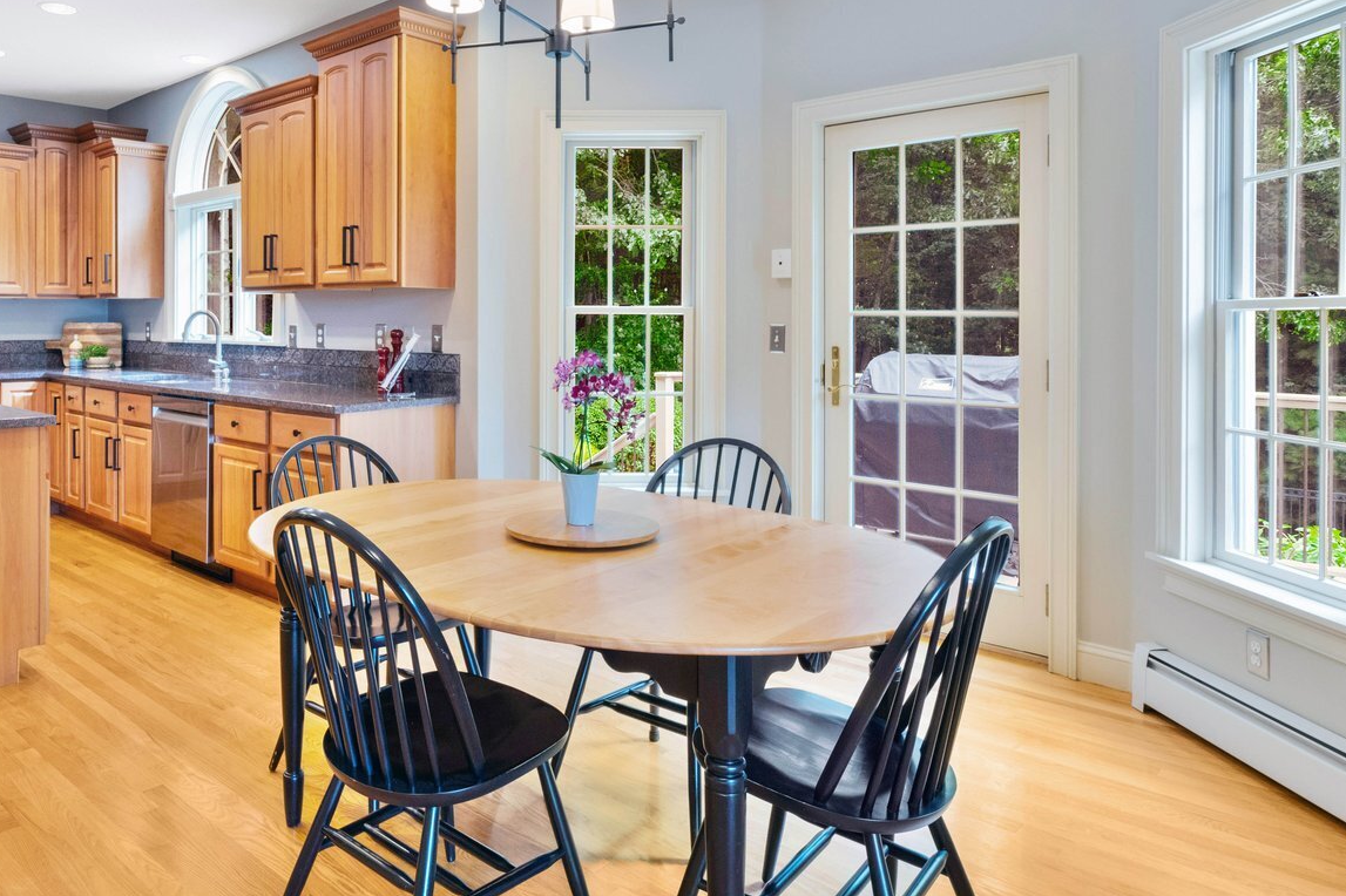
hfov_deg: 70.2
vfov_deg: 50.7
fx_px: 934
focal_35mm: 25
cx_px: 491
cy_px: 328
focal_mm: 14
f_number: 10
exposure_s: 1/4
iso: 800
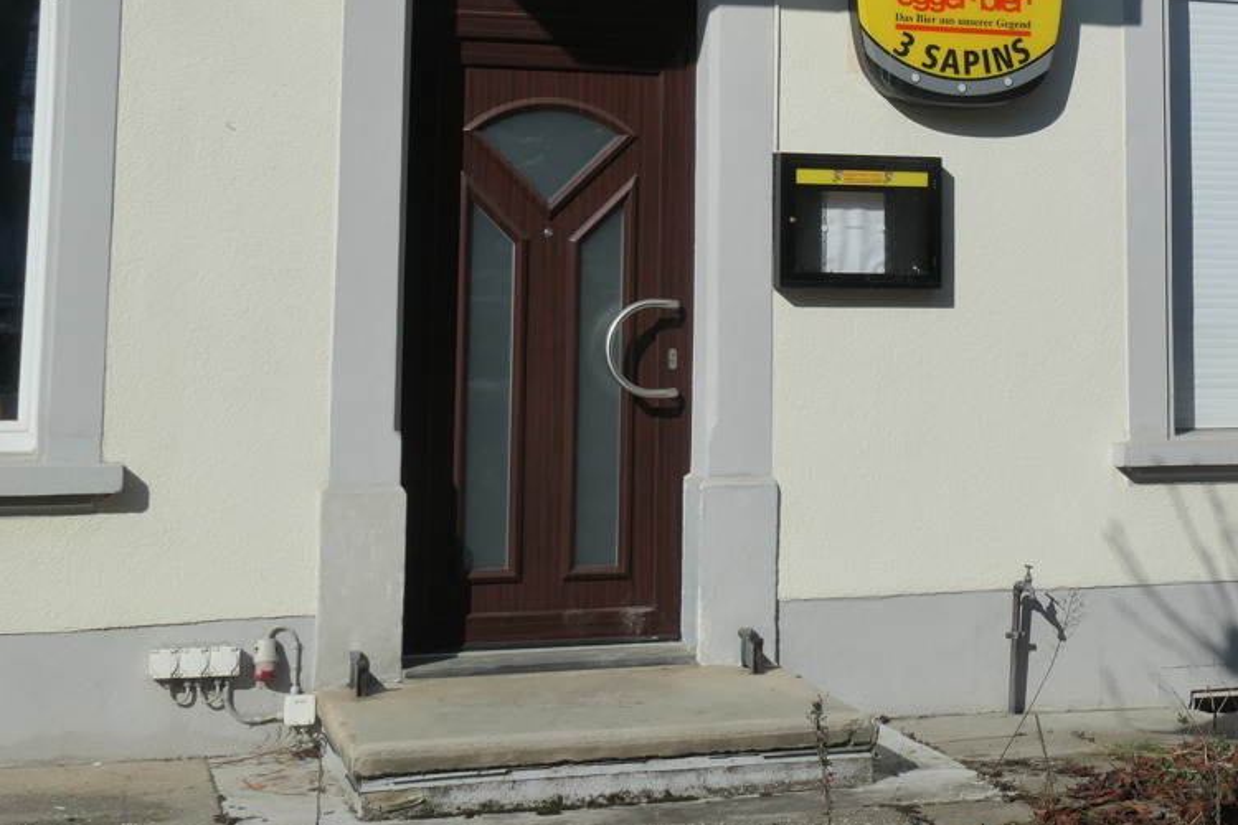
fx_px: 2338
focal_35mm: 68
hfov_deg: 28.9
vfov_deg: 19.6
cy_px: 78
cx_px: 1025
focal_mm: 12.5
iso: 200
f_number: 8
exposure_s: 1/1300
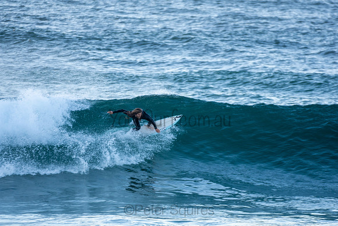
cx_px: 169
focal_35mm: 750
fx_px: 7043
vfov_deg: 1.8
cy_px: 113
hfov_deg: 2.7
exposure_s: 1/250
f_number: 5.6
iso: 280
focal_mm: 500
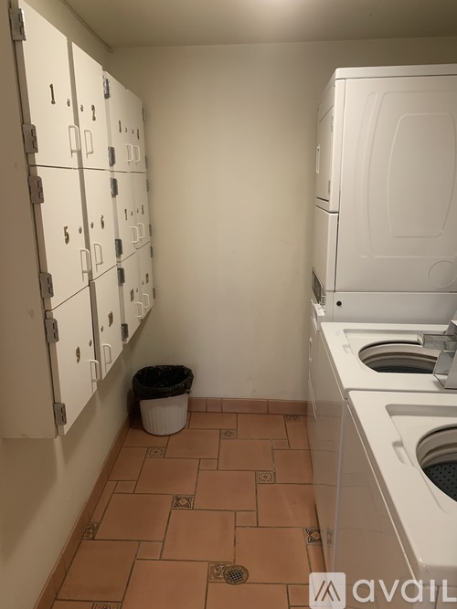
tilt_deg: -14.7
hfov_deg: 53.0
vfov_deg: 67.3
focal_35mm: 26
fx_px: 458
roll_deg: +0.1
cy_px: 304
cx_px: 228
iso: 250
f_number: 1.8
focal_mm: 4.25
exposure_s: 1/60
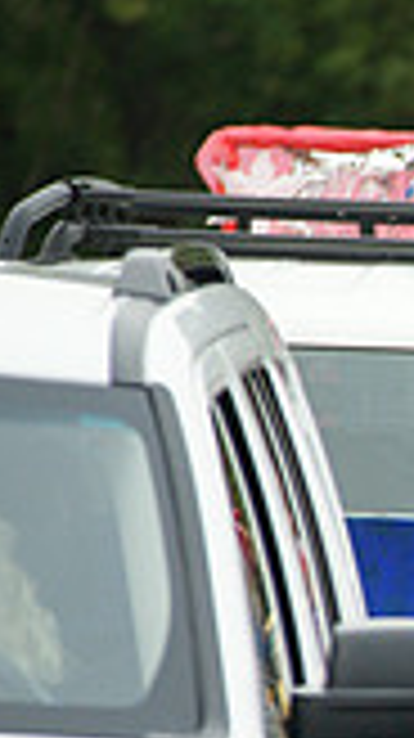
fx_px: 14511
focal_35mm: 742
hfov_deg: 1.6
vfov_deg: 2.9
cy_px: 758
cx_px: 1260
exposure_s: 1/200
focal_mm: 200
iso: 800
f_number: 5.6
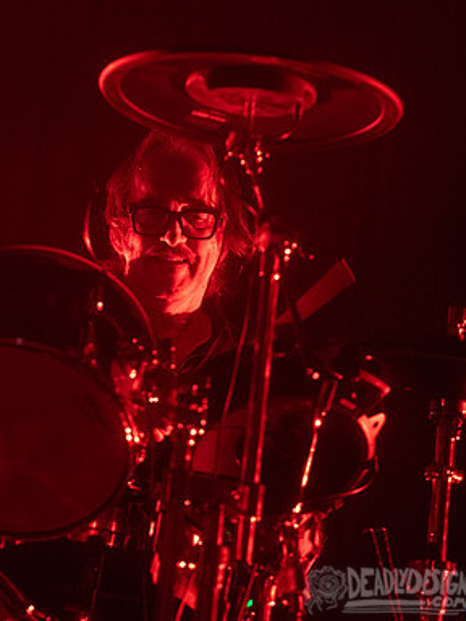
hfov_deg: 6.2
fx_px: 4272
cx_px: 125
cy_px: 311
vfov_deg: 8.3
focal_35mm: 238
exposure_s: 1/160
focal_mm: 135
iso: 2500
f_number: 3.2
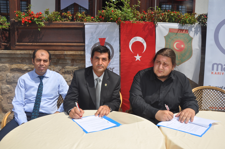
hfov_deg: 67.4
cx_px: 112
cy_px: 74
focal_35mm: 27
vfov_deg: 47.8
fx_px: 169
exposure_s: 1/200
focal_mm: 18
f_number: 14
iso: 200
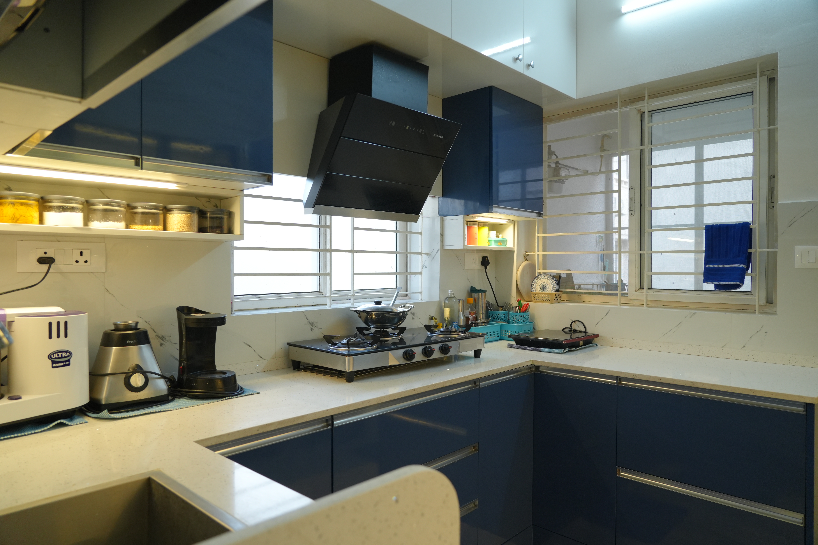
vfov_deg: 53.1
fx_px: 545
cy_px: 272
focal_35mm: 24
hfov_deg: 73.7
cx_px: 409
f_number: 4
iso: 1250
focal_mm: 24
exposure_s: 1/160
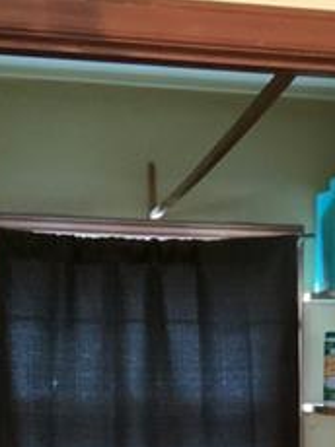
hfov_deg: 15.0
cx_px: 323
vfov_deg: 19.2
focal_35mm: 97
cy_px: 527
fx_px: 1254
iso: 500
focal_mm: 3
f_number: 1.8
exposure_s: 1/20
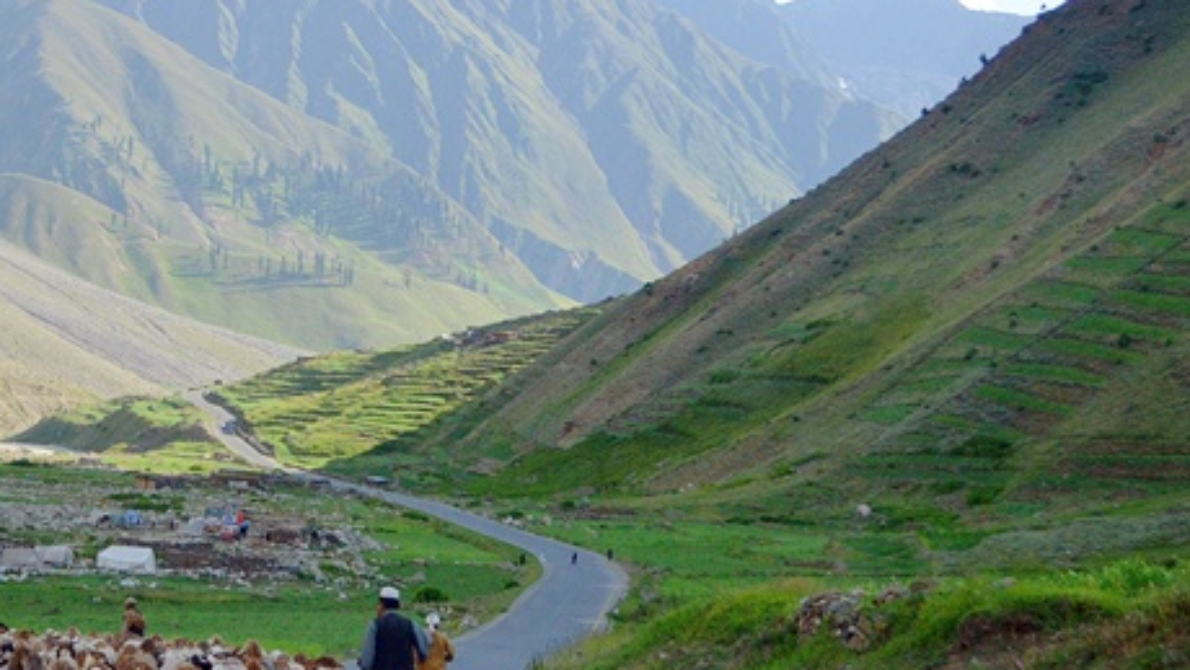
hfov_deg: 25.9
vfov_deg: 15.1
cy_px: 230
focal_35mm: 80
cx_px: 181
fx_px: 2525
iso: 400
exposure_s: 1/1000
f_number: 5
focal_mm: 26
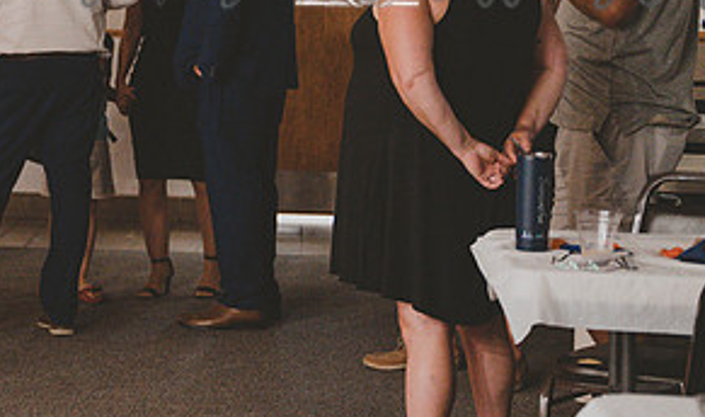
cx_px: 19
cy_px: 106
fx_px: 2404
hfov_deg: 16.4
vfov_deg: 9.9
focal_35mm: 127
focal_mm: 56
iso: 6400
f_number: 2.8
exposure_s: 1/60
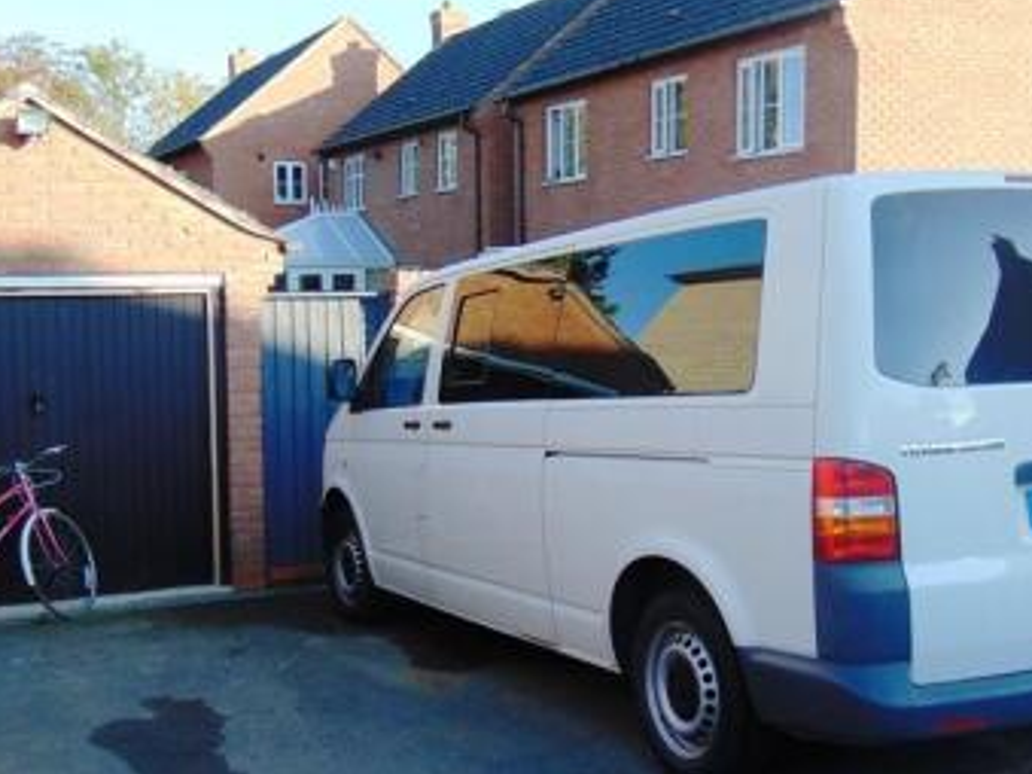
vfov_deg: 33.6
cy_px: 422
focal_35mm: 43
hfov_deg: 43.9
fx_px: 1281
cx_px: 528
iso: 80
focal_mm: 4.5
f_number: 3
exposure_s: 1/320
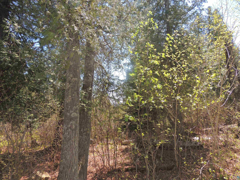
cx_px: 120
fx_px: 166
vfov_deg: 56.8
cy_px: 90
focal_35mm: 24
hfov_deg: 71.6
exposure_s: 1/320
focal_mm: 4.3
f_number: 3
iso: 100
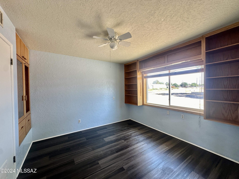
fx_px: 97
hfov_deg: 102.1
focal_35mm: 14
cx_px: 120
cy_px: 90
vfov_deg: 85.7
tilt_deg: +0.1
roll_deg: +1.2
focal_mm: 2.22
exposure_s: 1/99
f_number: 2.2
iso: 64
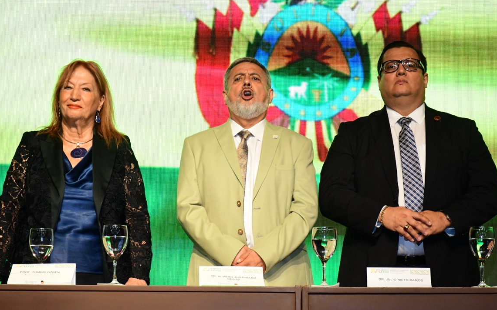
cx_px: 249
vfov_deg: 10.2
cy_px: 147
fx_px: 1734
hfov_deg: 16.3
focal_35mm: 128
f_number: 7.1
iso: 2500
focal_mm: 75
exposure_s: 1/200
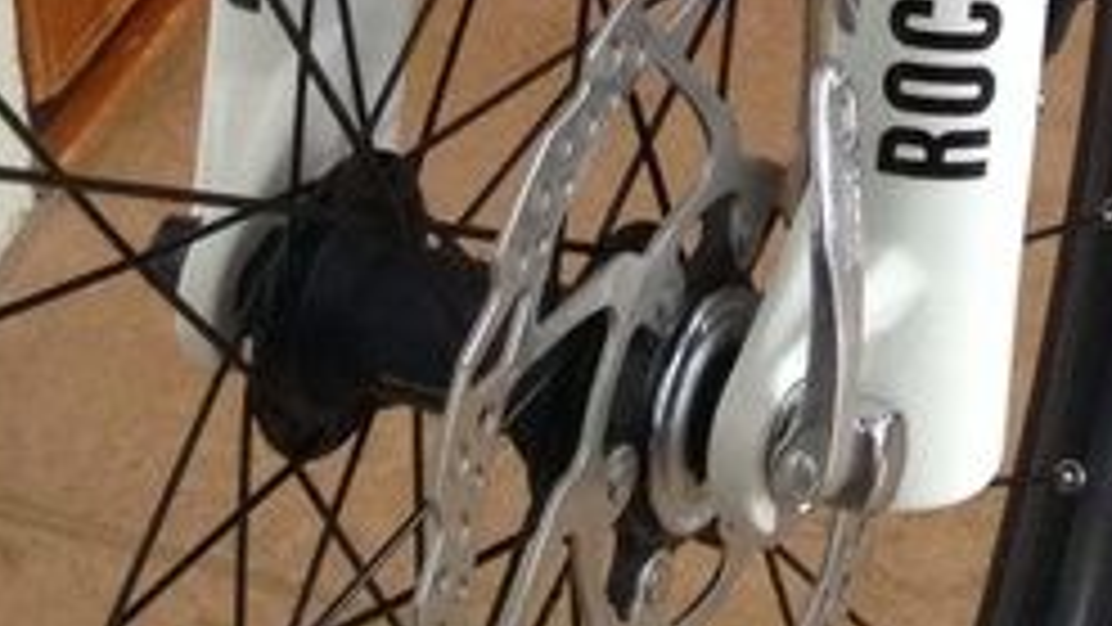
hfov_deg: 14.2
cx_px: 1087
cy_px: -1515
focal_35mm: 149
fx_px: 4394
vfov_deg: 7.0
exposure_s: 1/20
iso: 160
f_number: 2.4
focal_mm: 4.28
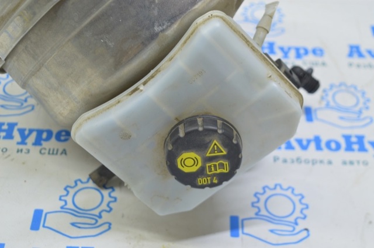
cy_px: 124
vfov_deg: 20.1
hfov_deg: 29.9
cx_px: 187
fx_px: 700
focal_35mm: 68
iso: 400
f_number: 5.6
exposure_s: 1/20
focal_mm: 45
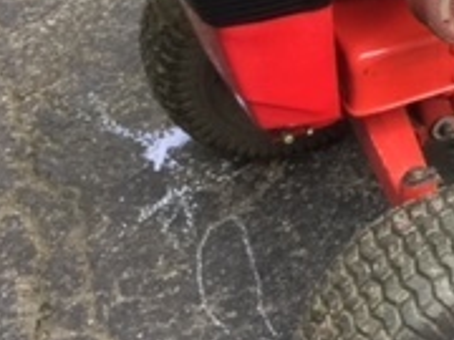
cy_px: -78
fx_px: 1351
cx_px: 757
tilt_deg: -25.5
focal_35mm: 103
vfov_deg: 13.9
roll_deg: -3.1
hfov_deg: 16.6
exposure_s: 1/40
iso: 32
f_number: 2.2
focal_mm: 4.15
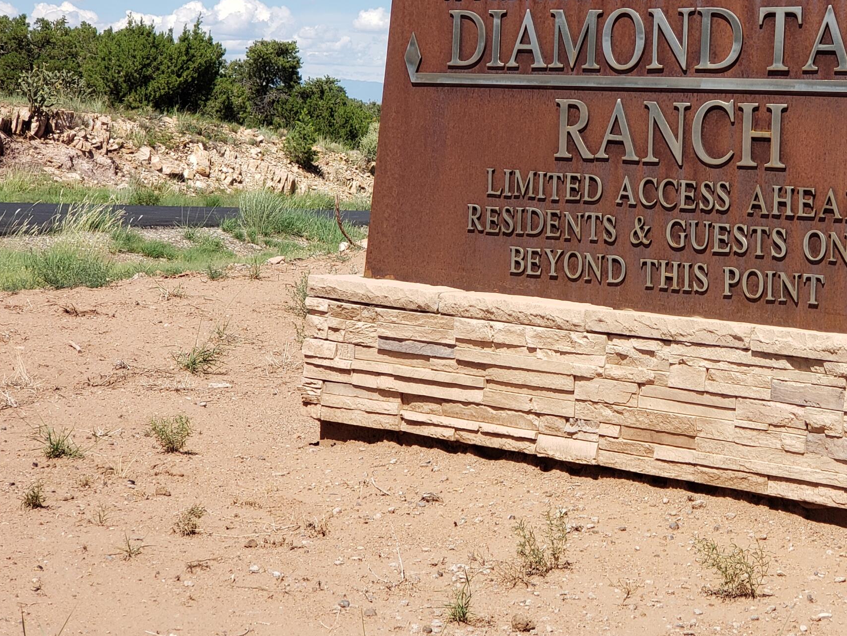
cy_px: 181
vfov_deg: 16.2
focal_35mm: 91
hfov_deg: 21.2
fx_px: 2227
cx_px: 711
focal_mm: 6
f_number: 2.4
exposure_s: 1/707
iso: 32
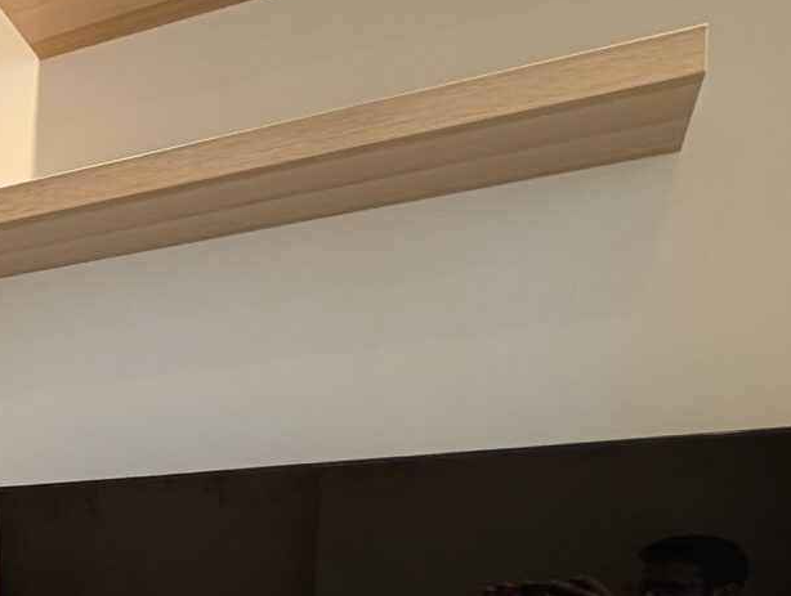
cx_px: -461
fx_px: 1145
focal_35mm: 50
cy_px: 709
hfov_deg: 25.6
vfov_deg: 26.1
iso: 51
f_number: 1.7
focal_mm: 2.02
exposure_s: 1/51.5
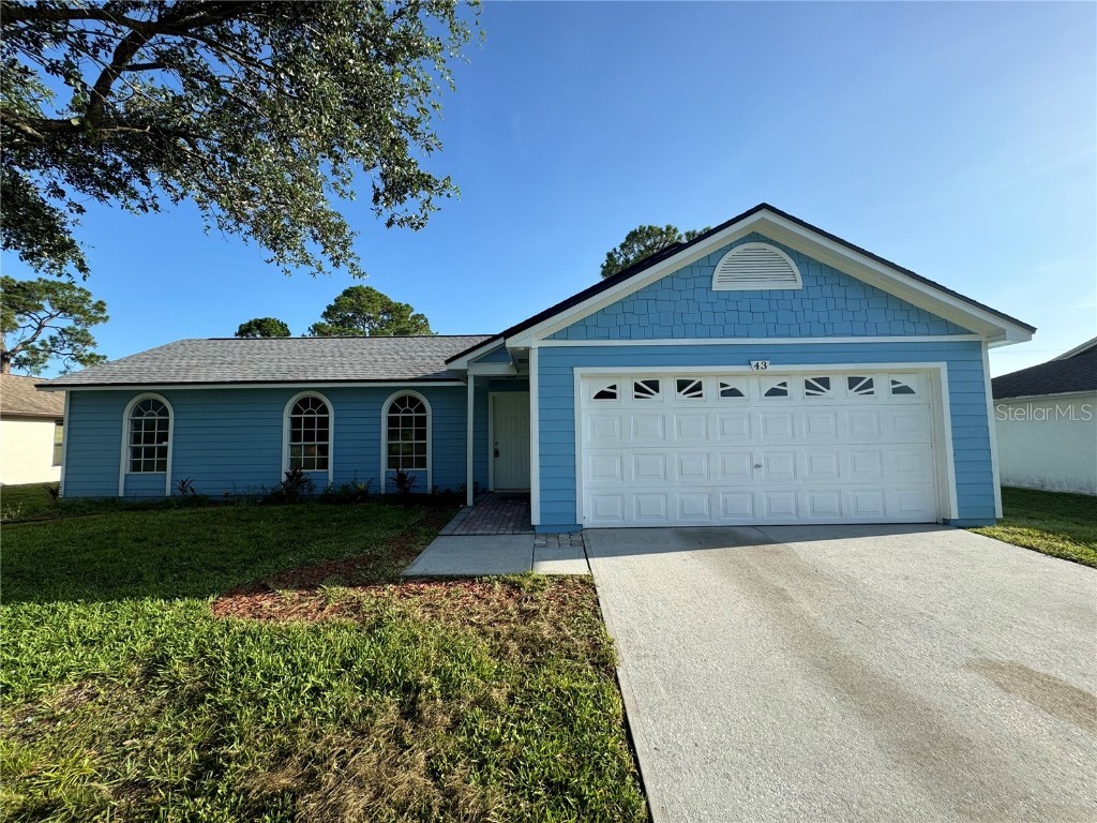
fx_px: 444
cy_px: 412
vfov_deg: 85.7
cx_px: 548
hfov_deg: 102.1
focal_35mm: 14
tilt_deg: +4.0
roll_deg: +0.6
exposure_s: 1/812
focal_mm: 2.22
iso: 50
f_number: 2.2
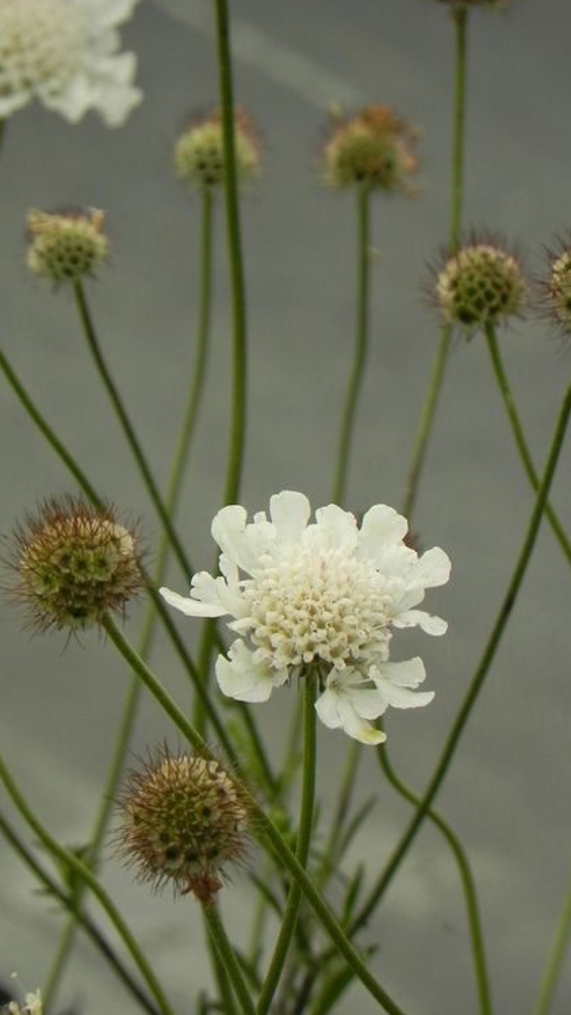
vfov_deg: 3.4
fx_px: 17196
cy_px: 482
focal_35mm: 639
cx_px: 267
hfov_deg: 1.9
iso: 160
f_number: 5
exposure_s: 1/640
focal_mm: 97.8
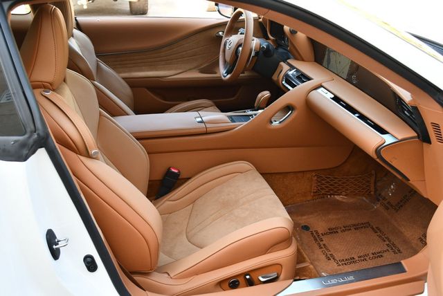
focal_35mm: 36
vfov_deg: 36.9
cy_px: 148
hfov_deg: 53.1
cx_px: 222
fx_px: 443
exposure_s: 1/250
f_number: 3.5
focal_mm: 18
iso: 500
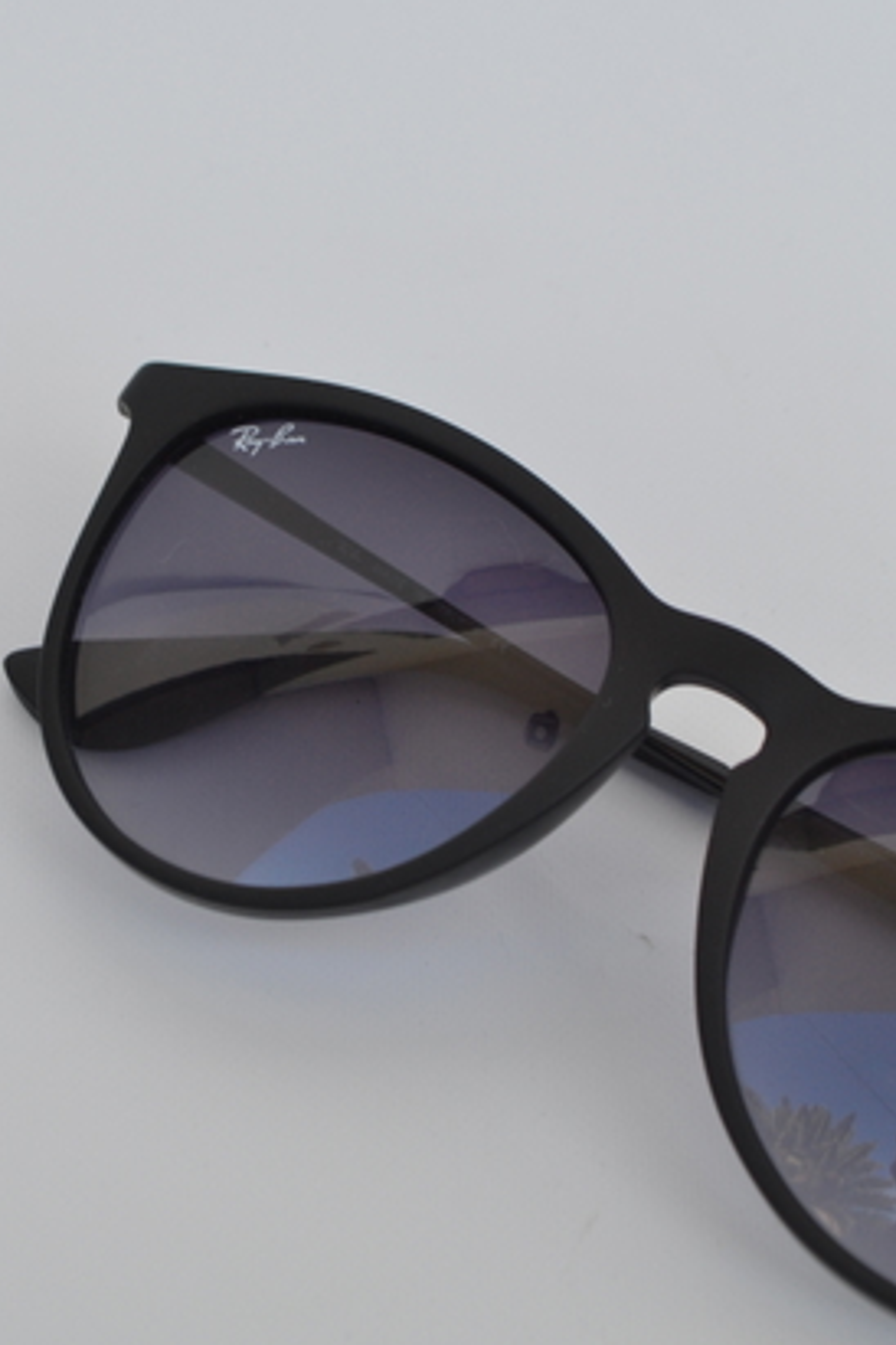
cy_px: 465
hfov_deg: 12.0
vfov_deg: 17.9
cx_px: 379
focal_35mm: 114
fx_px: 4256
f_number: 8
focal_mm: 52
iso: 360
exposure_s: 1/125
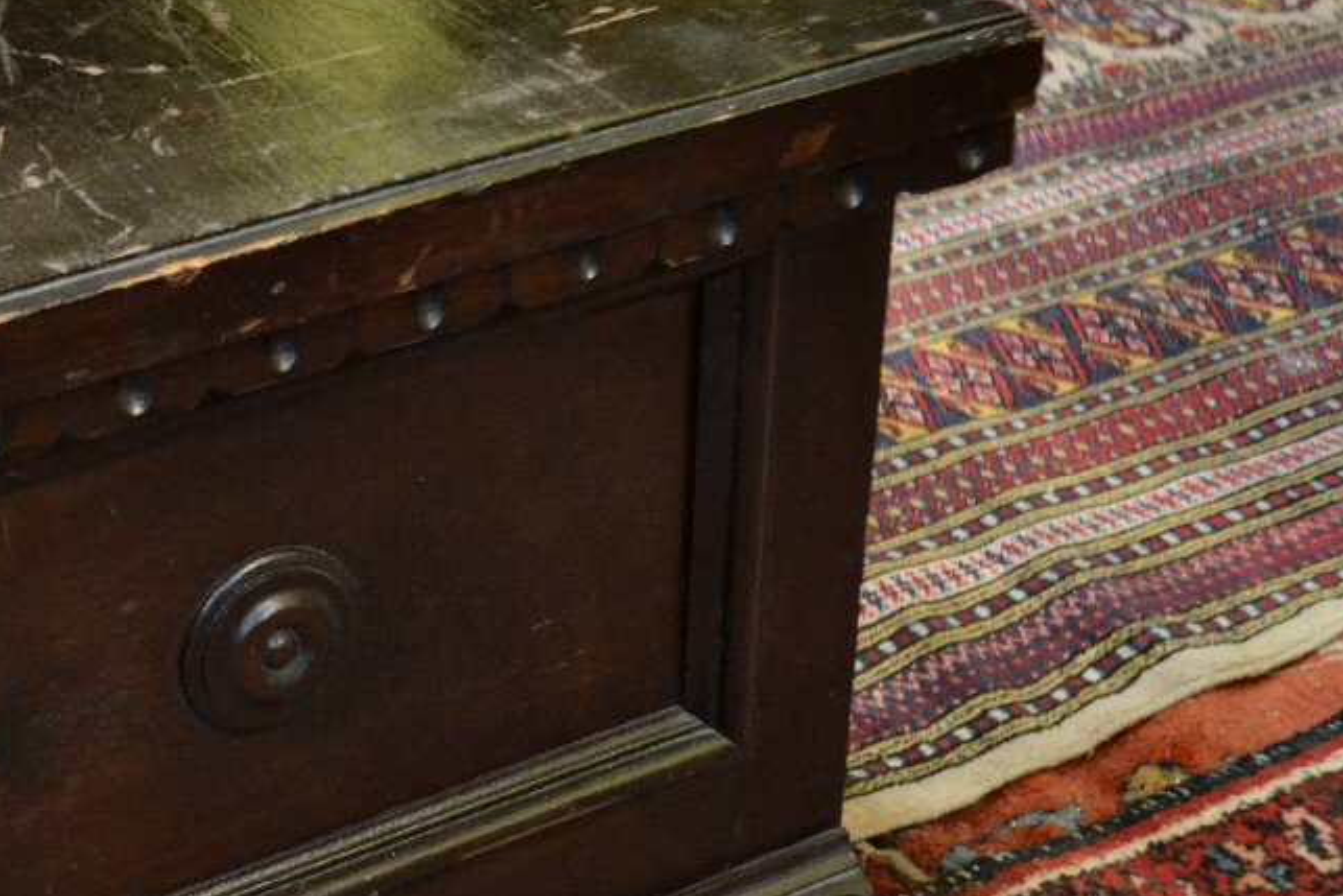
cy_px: 852
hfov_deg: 25.8
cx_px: 240
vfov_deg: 17.4
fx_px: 2873
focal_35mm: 77
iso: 2200
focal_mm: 22
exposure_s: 1/60
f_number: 4
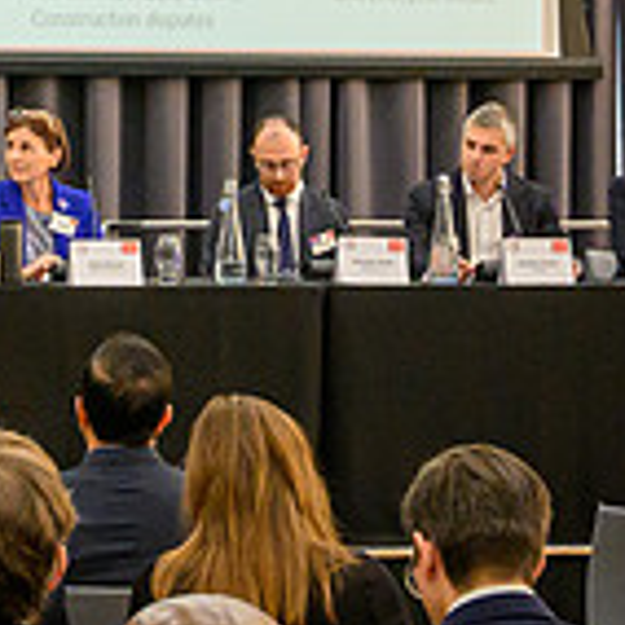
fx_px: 3268
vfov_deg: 10.9
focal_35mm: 160
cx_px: 22
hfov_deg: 10.8
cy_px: 90
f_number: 5.6
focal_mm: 30
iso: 3200
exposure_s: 1/100
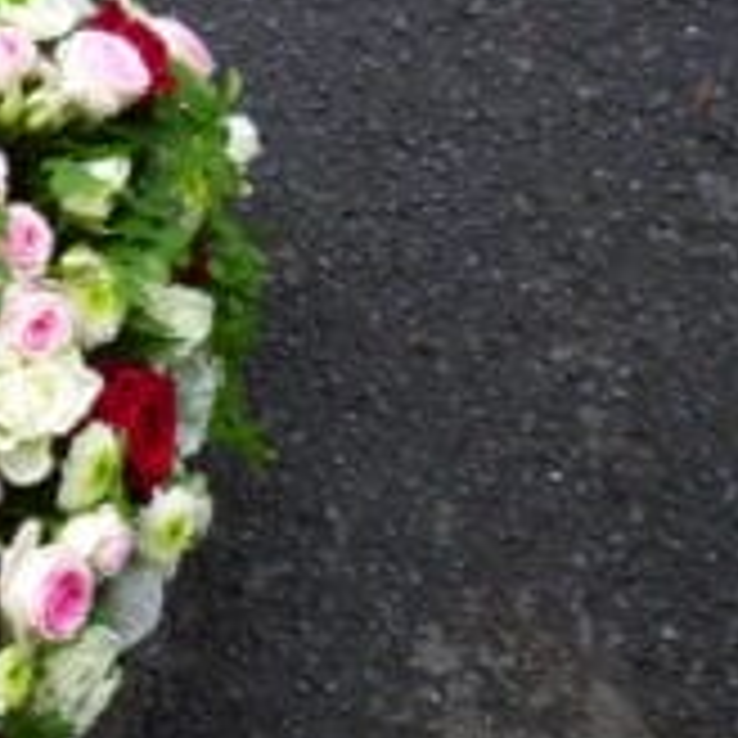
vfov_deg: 21.2
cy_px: 576
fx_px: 1954
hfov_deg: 17.3
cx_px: -598
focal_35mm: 81
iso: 160
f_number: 3.1
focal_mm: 4.5
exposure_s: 1/60
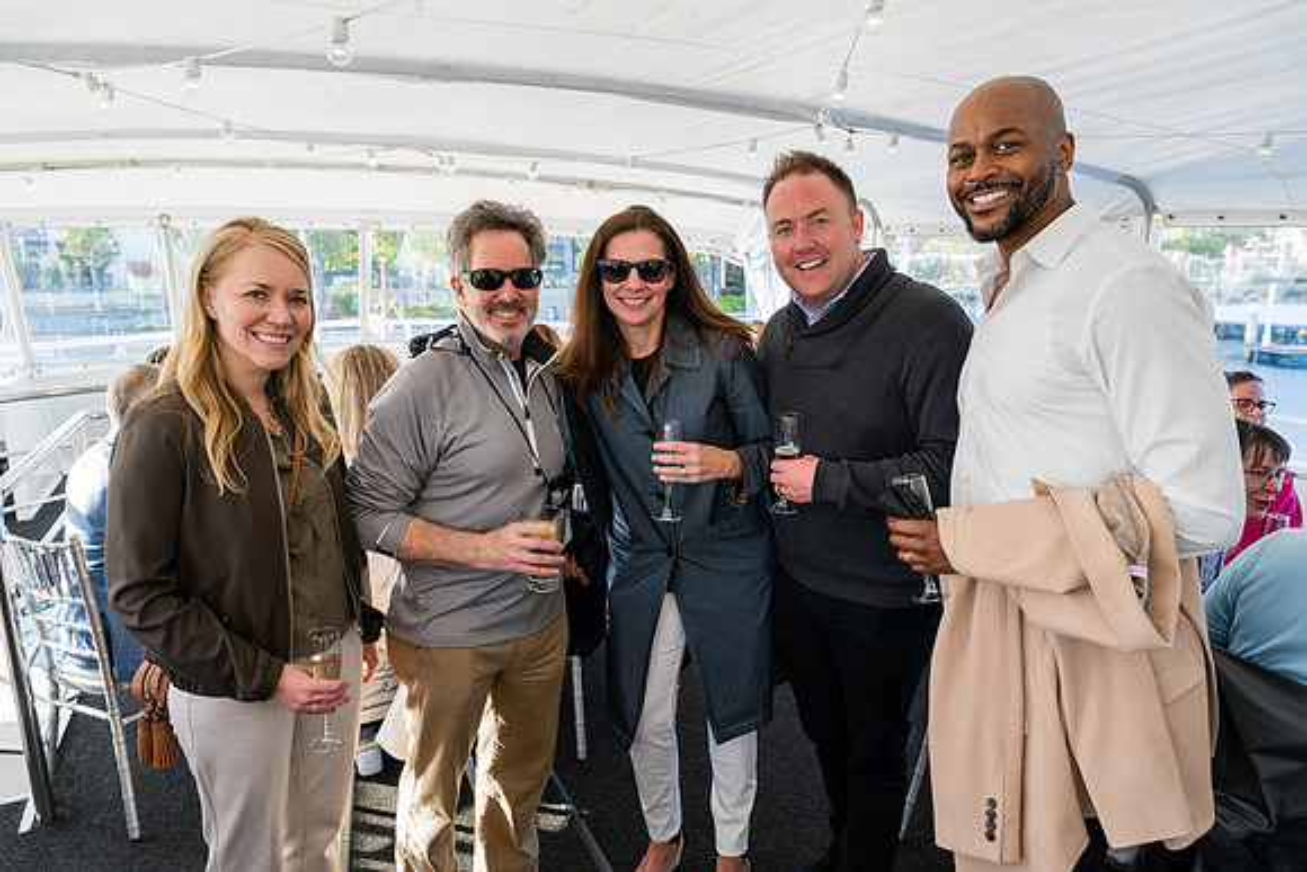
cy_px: 436
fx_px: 871
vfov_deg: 53.2
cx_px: 654
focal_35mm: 24
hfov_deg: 73.7
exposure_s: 1/160
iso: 250
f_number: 4
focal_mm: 24
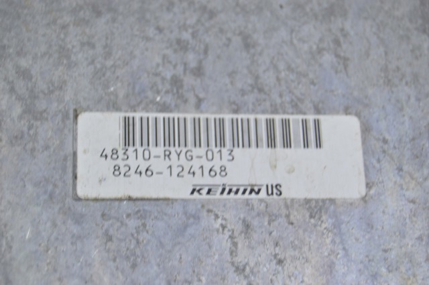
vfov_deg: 16.5
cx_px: 214
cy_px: 142
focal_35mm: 82
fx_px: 982
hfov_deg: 24.6
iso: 400
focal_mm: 55
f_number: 5.6
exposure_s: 1/20
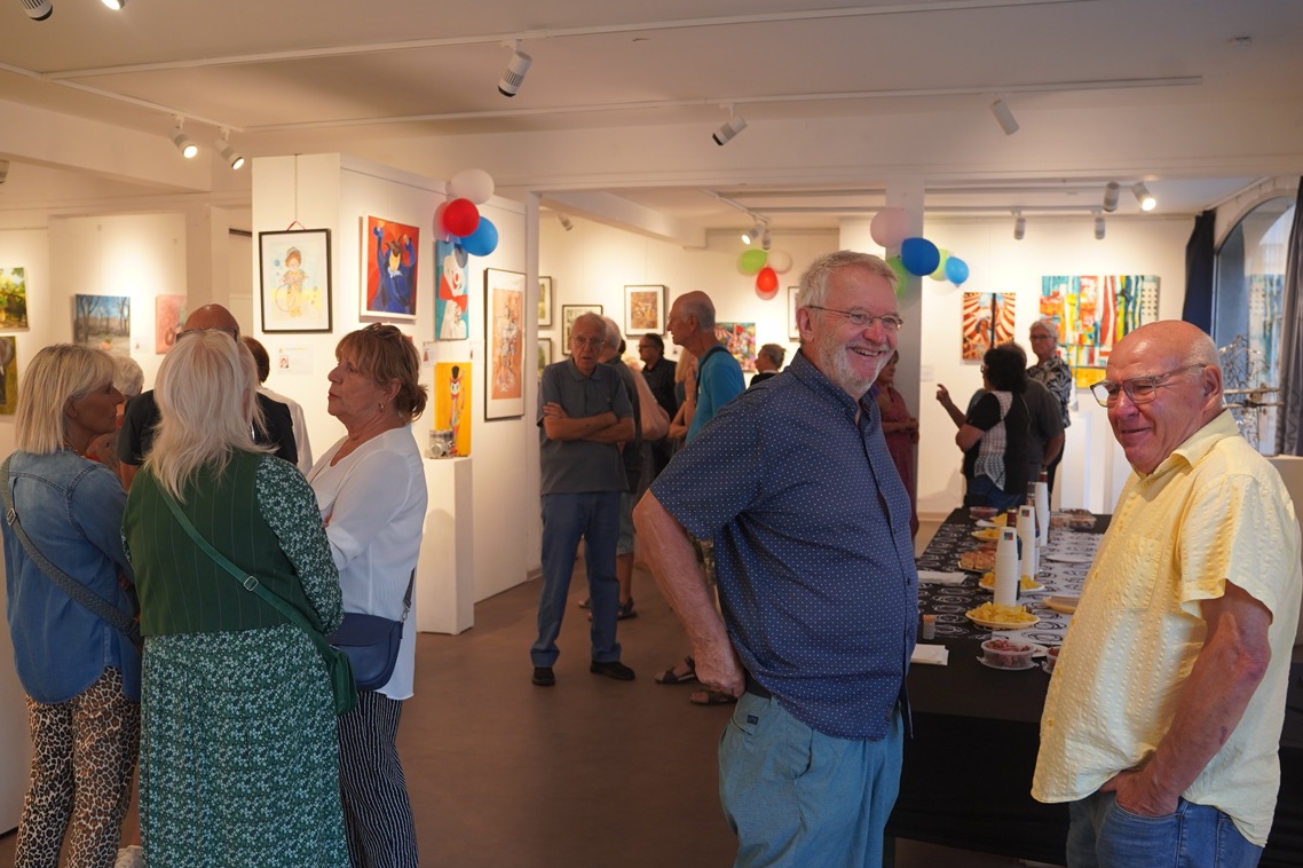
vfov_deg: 36.6
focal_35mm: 36
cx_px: 607
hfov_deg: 52.8
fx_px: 1311
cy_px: 483
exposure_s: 1/160
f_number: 4
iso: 500
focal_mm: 32.2
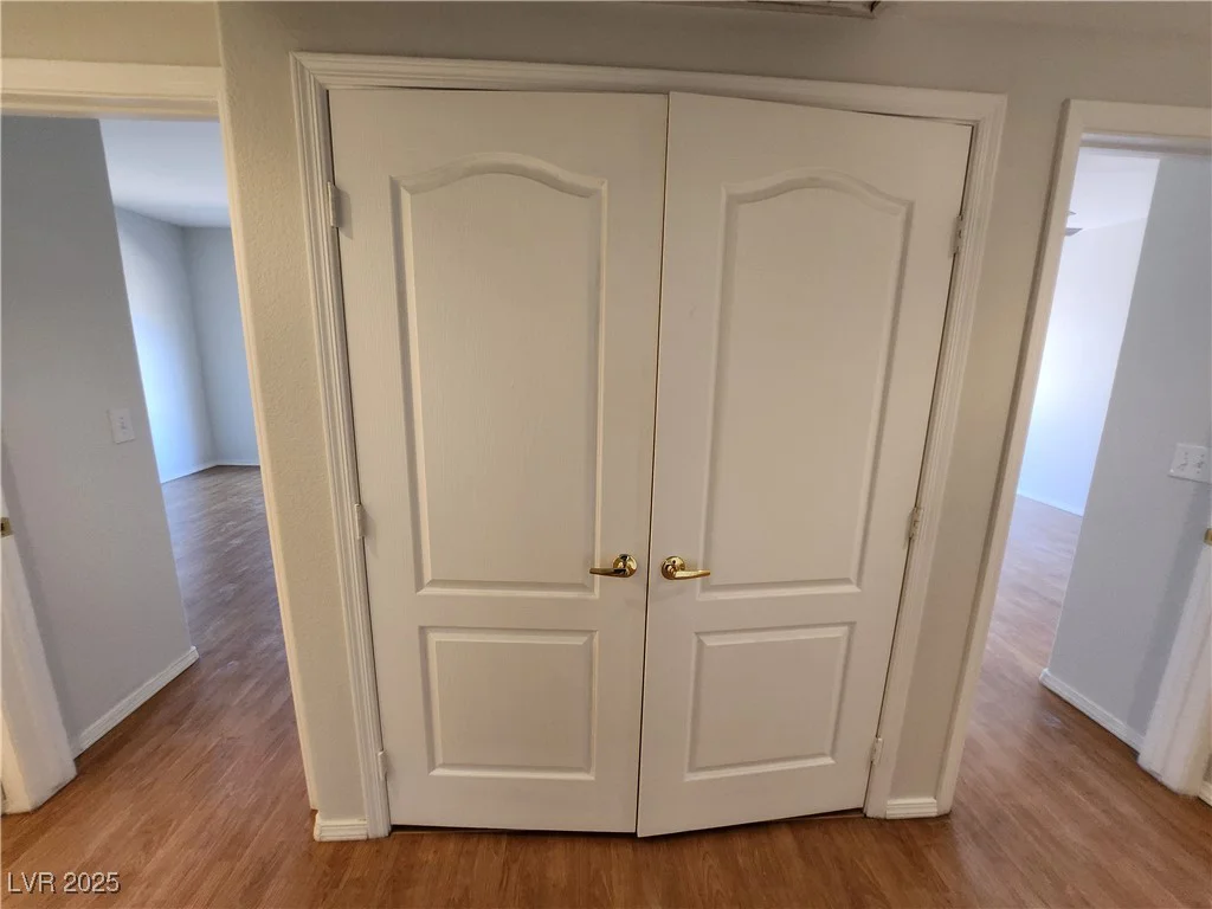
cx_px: 606
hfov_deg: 106.2
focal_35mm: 13
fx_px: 455
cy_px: 454
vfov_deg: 89.9
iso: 320
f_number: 2.2
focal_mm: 1.7
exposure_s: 1/60
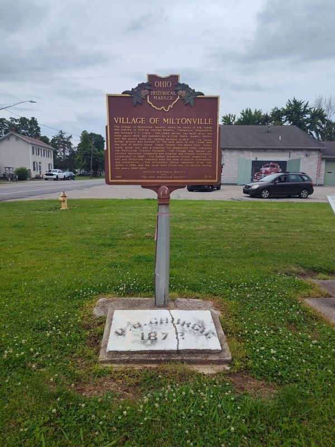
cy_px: 224
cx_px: 168
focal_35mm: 23
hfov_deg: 58.9
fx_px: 297
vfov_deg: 73.9
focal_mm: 5.56
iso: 100
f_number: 1.8
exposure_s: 1/462
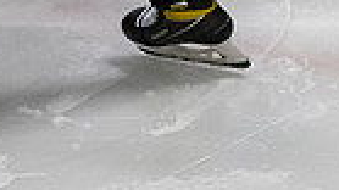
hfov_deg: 4.2
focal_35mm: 505
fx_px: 4537
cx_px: -335
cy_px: -261
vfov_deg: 2.4
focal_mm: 70
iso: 2000
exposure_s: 1/800
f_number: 3.5
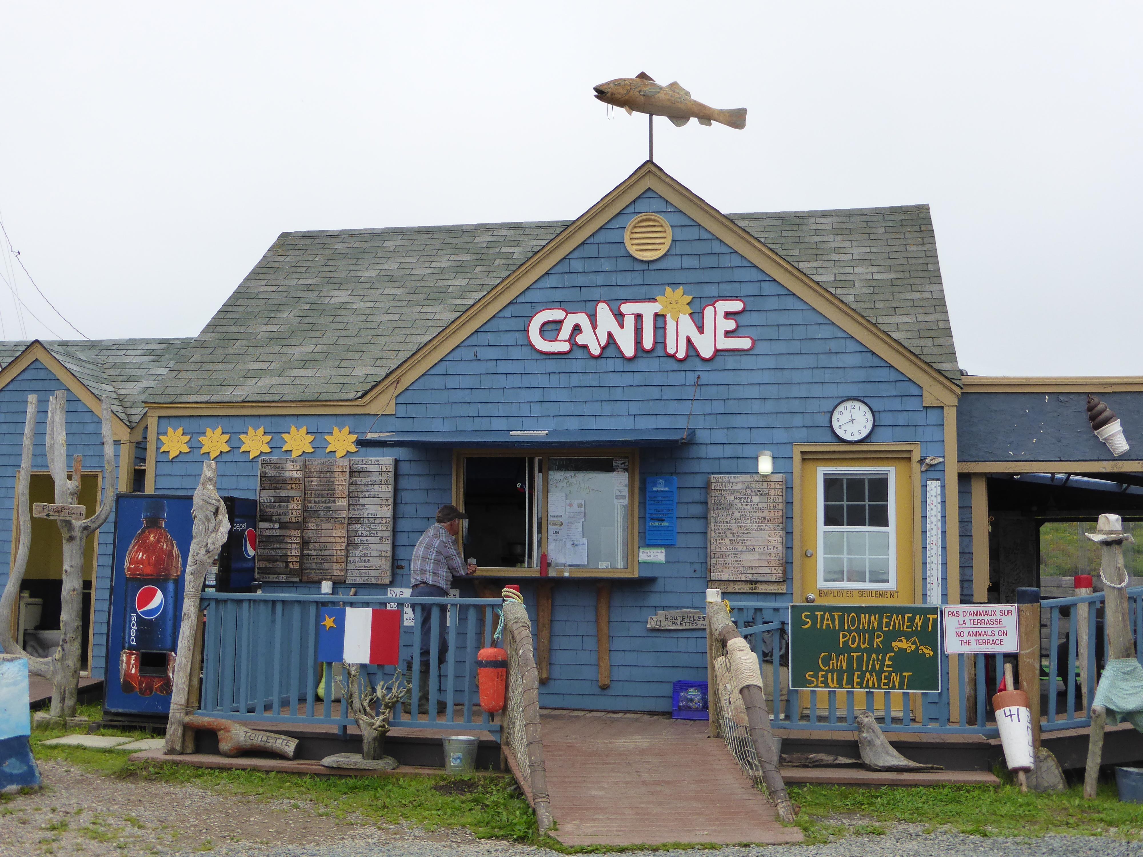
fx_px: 1288
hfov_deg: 47.9
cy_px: 428
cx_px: 572
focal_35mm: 39
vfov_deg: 36.8
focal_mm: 6.9
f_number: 3.9
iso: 160
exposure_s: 1/250
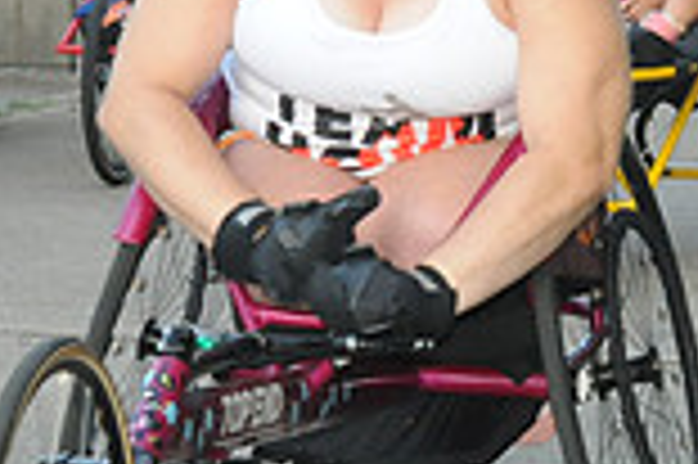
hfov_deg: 7.3
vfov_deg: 4.9
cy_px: 227
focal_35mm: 281
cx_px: 608
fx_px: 5442
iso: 800
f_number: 8
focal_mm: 50
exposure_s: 1/250
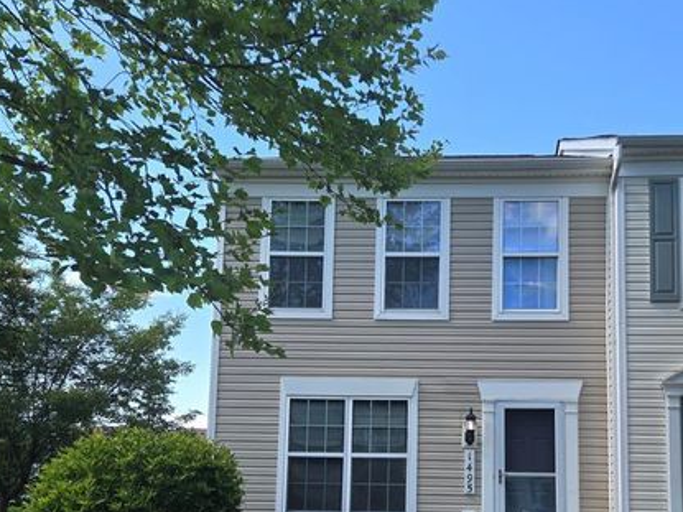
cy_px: 409
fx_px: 730
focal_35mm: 37
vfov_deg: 37.3
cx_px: 397
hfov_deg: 49.9
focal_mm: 5.4
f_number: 1.8
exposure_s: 1/518
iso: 25
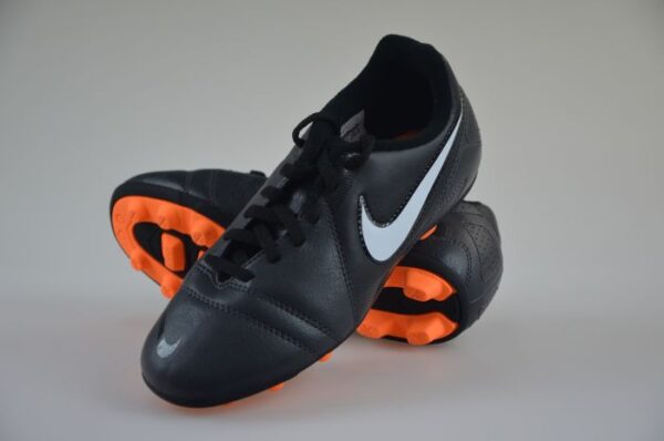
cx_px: 332
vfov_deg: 13.8
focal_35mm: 99
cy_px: 220
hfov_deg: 20.6
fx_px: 1823
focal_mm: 66
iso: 800
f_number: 5.3
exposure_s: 1/200
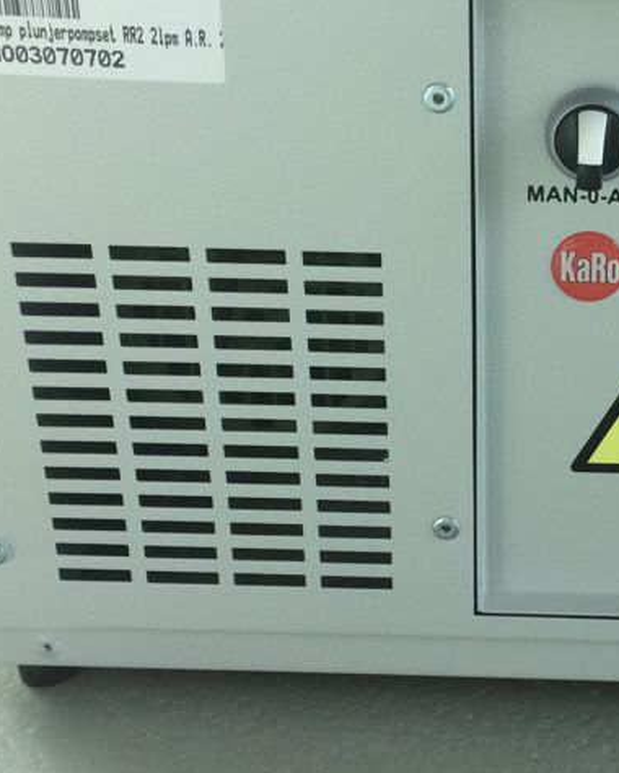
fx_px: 1397
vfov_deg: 30.9
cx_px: 616
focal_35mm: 61
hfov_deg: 23.9
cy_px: 335
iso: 64
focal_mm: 4.15
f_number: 2.2
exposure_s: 1/100
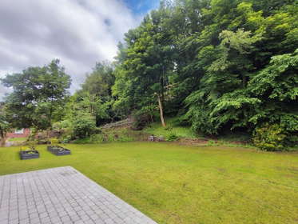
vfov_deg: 78.1
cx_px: 149
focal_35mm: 16
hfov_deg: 94.5
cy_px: 112
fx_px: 138
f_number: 2.2
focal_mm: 1.66
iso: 100
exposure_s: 1/231
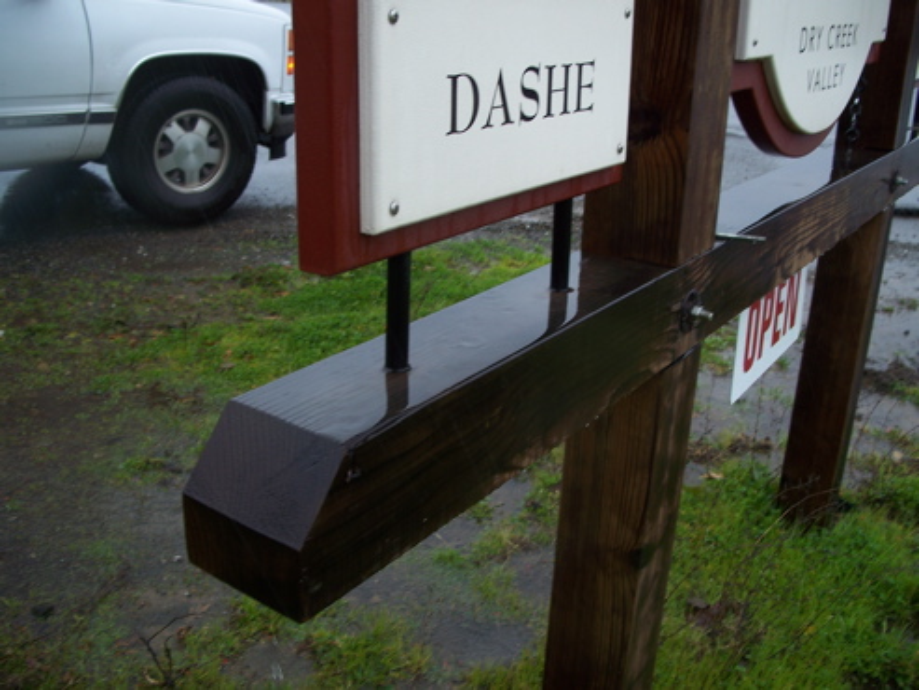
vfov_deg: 38.7
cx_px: 460
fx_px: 983
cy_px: 345
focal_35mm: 37
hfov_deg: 50.1
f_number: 2.8
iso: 80
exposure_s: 1/60
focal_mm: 7.8
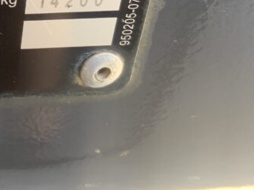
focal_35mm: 90
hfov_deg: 19.6
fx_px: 660
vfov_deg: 15.6
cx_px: -101
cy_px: -56
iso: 64
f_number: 1.8
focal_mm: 3
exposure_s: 1/79
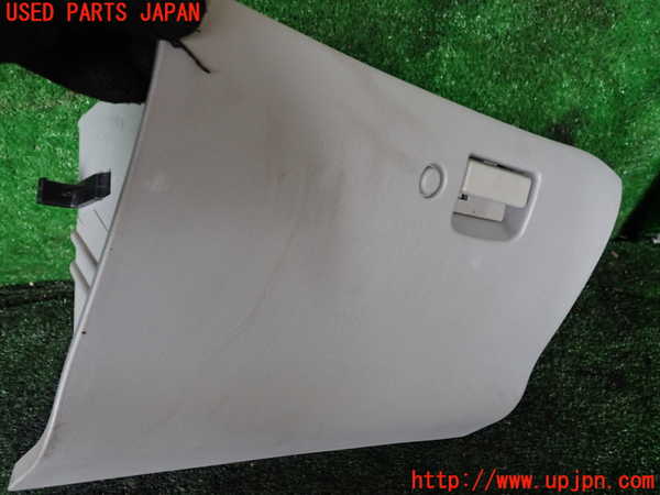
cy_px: 248
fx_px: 572
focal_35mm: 30
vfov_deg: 46.8
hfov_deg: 60.0
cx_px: 330
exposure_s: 1/30
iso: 200
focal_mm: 5.4
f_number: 2.3
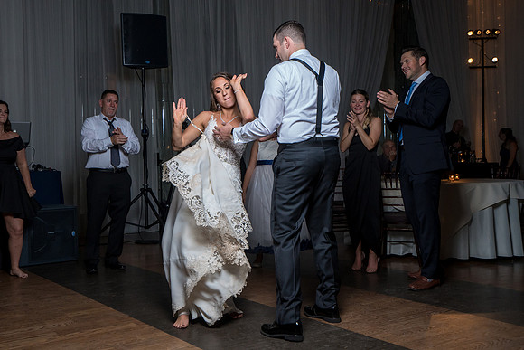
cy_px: 164
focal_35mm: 43
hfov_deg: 45.0
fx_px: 631
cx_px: 231
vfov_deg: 31.0
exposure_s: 1/200
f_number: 5.6
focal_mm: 35
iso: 2000
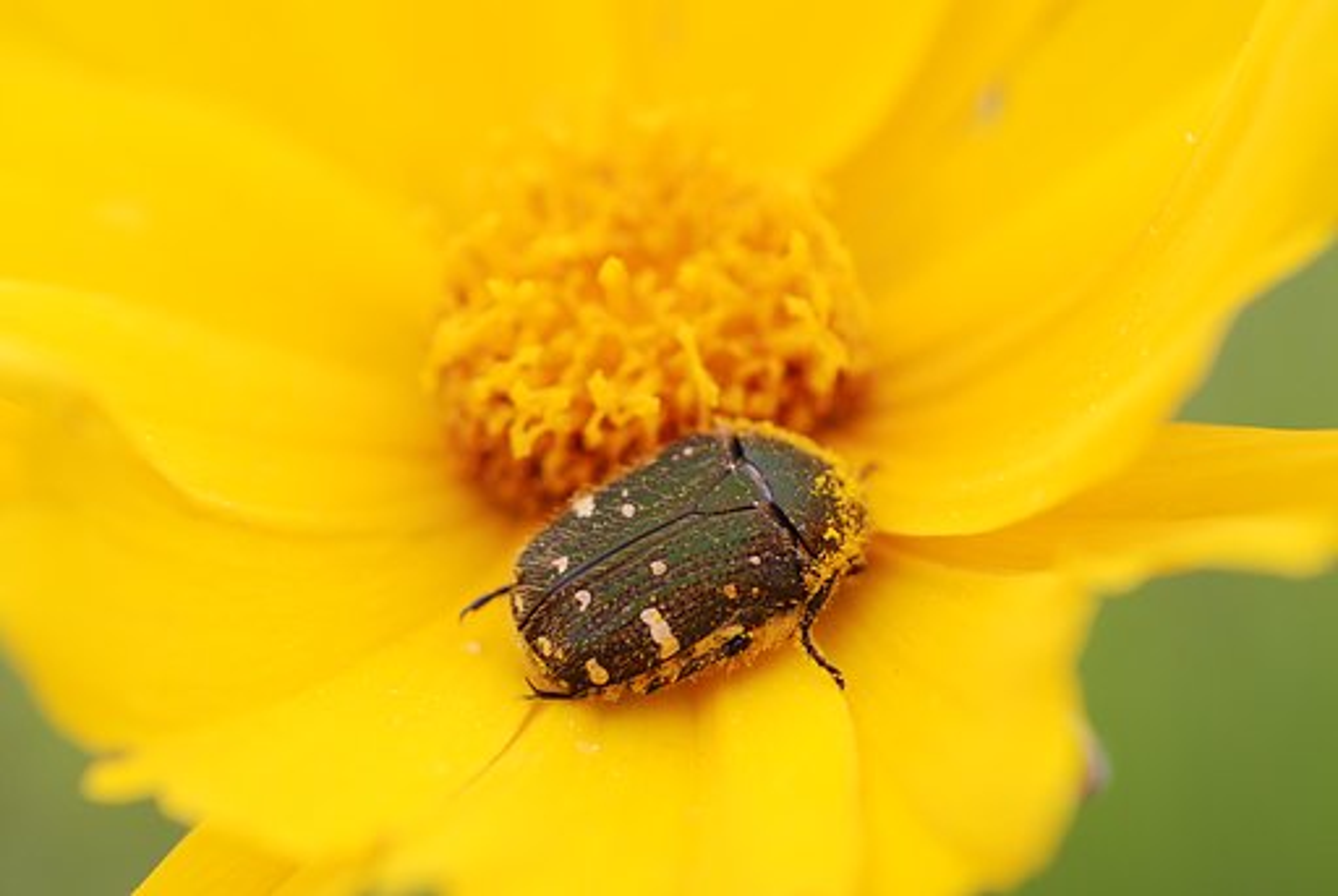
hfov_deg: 22.6
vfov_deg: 15.2
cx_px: 669
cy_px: 448
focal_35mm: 90
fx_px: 3350
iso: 320
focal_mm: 60
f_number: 9
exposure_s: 1/160
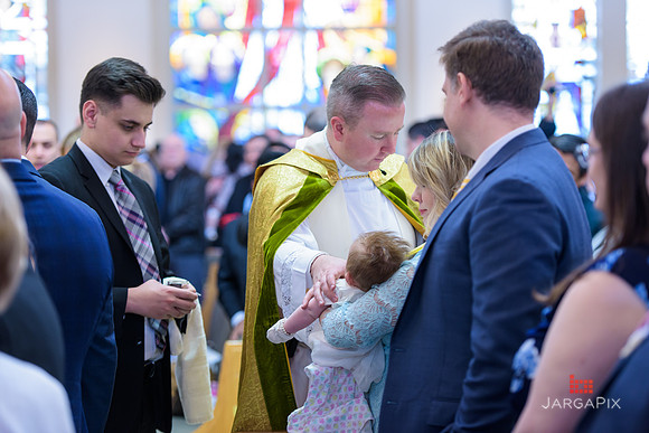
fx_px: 1893
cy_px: 216
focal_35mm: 105
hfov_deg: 19.5
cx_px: 324
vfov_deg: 13.0
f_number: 3.2
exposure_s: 1/125
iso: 1000
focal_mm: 105
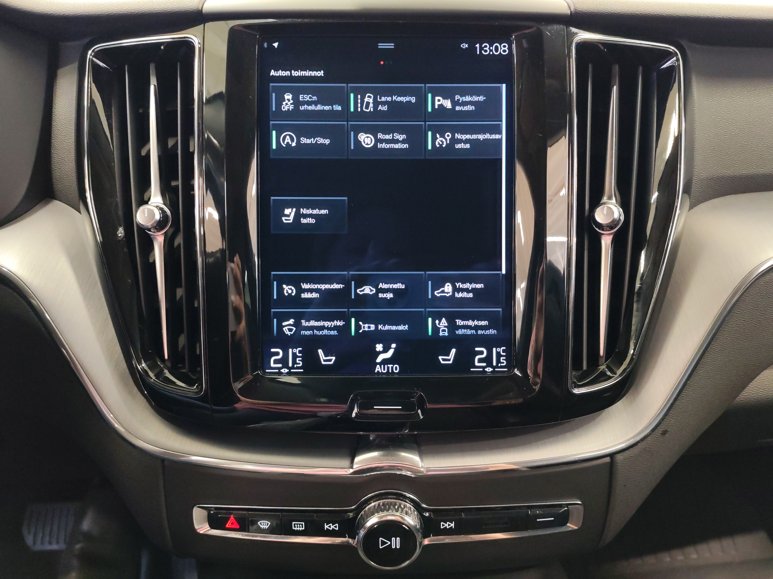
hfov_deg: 65.3
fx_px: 603
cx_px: 386
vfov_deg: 51.4
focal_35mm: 27
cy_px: 290
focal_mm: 6.12
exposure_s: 1/33
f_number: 1.9
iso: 2000
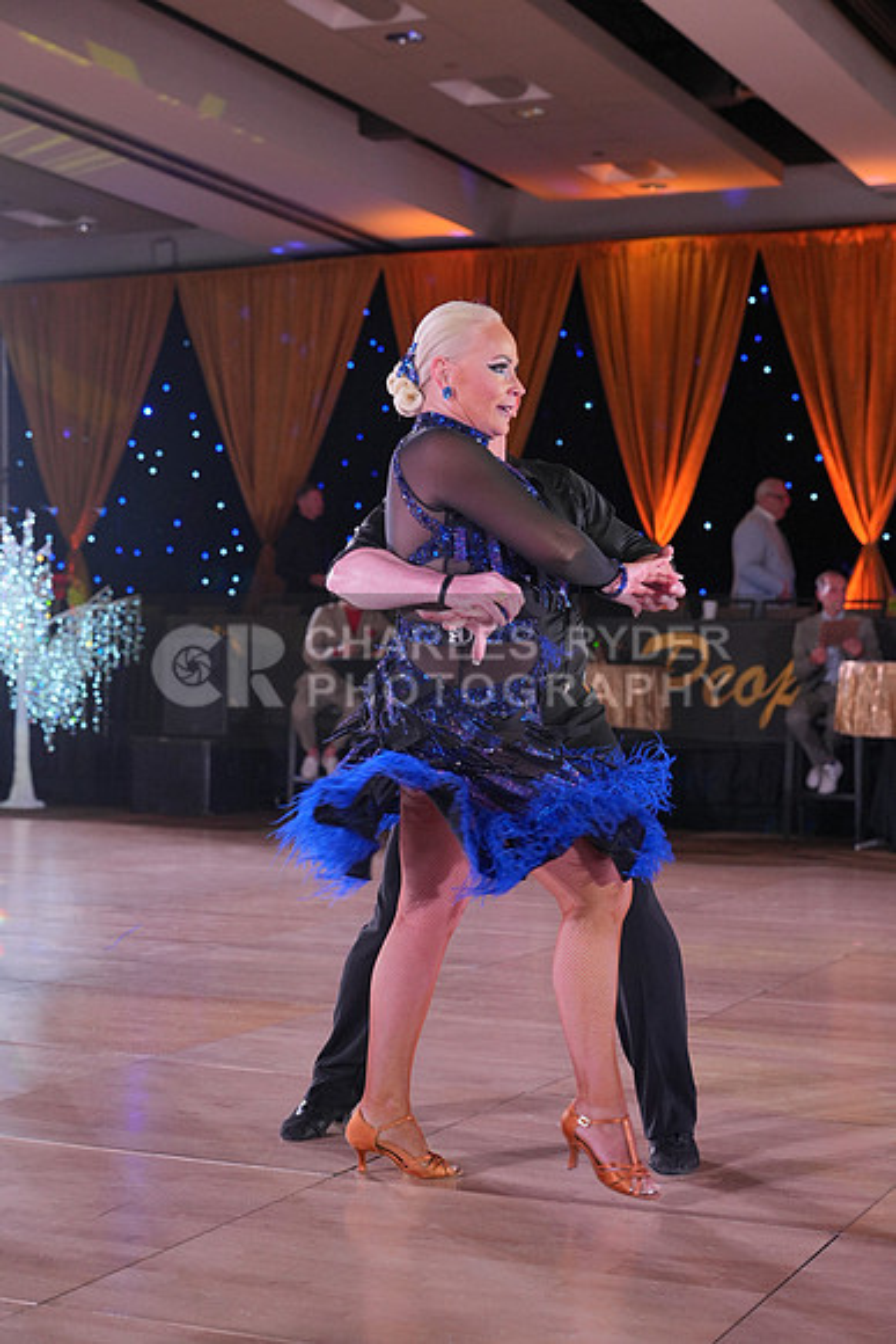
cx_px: 448
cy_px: 672
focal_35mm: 61
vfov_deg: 32.9
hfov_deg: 22.3
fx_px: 2276
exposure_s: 1/400
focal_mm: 61
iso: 2000
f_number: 4
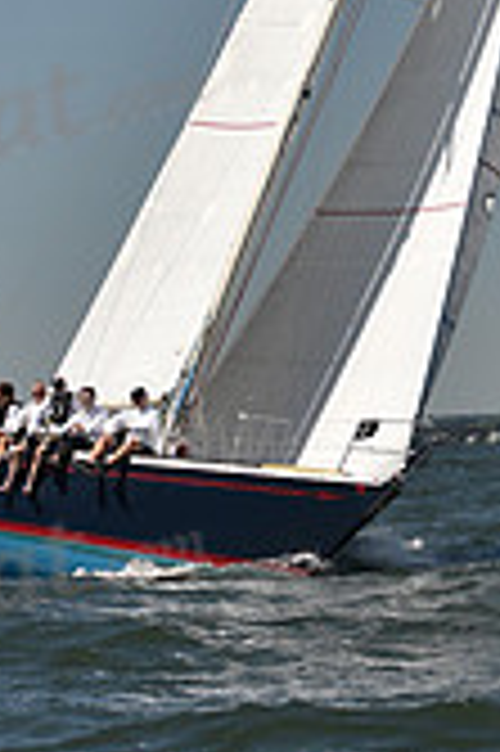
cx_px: 439
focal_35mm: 243
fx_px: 5073
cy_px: -144
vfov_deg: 8.4
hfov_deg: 5.6
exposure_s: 1/1250
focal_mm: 70
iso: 250
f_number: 4.5
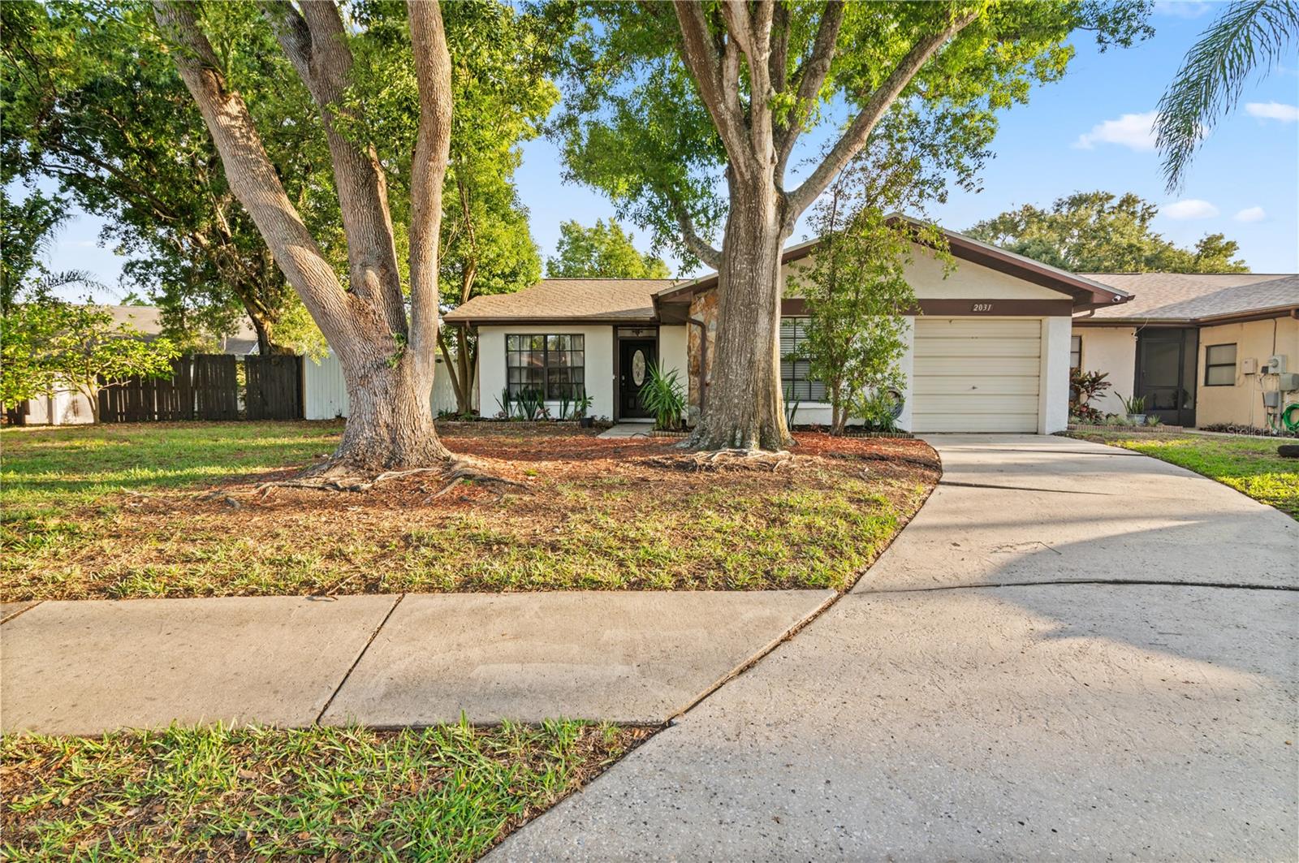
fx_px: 649
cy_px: 432
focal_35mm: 18
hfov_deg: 90.1
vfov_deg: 67.3
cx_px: 650
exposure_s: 1/20
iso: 200
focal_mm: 18
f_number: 8
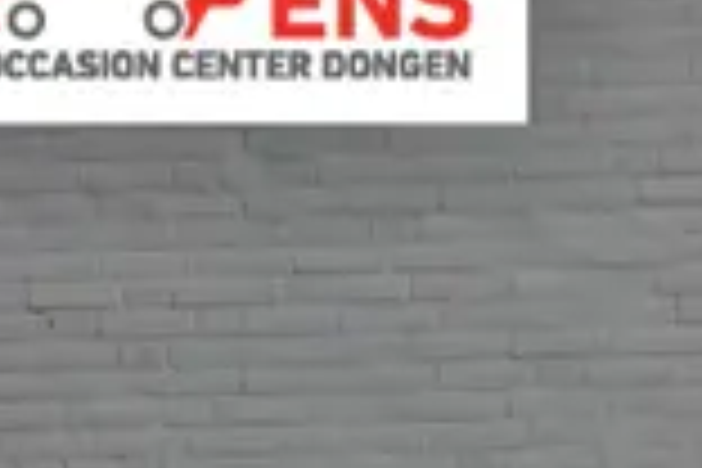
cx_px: 936
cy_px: 688
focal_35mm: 272
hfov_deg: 7.5
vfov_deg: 5.0
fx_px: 5304
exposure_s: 1/400
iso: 125
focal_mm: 15.2
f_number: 4.5
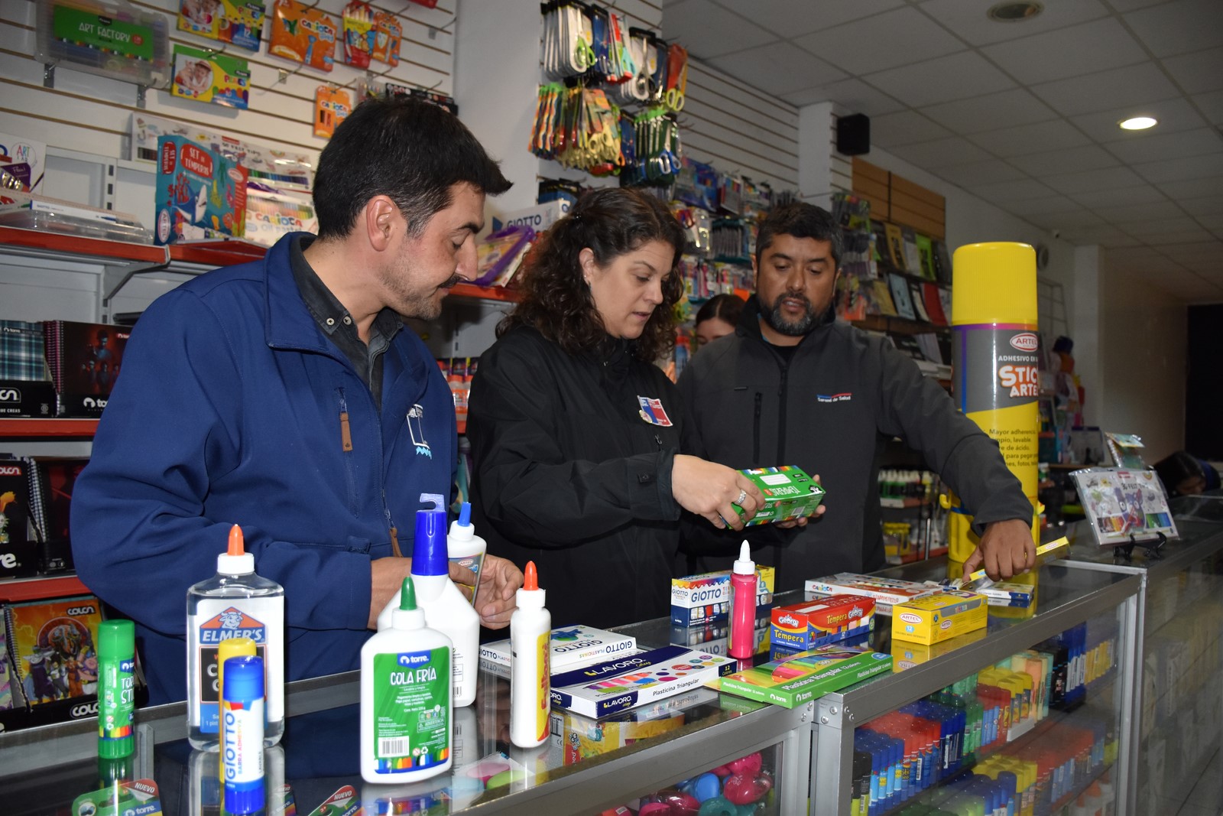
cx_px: 612
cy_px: 408
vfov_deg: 47.9
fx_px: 917
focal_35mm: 27
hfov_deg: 67.4
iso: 800
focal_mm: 18
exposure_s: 1/160
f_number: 3.5
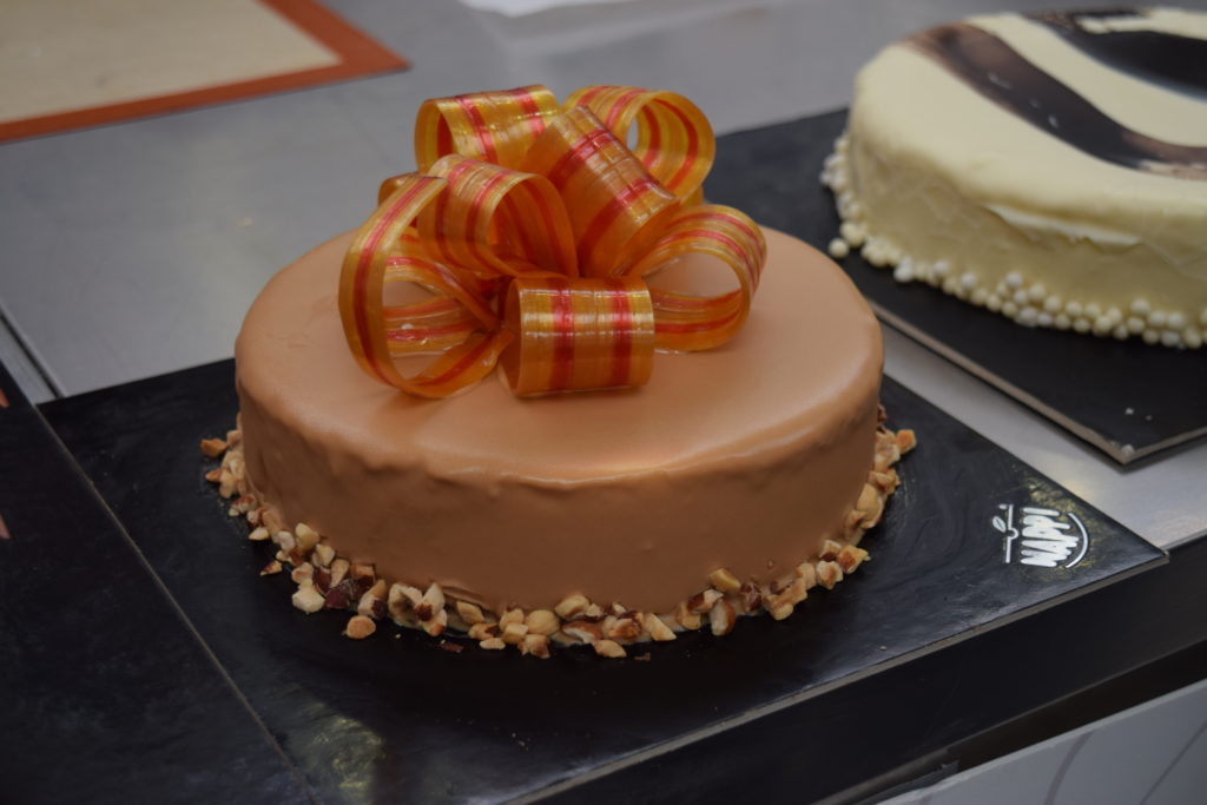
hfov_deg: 35.0
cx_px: 604
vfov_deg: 23.8
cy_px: 402
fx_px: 1911
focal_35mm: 57
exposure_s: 1/160
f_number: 4.8
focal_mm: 38
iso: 400
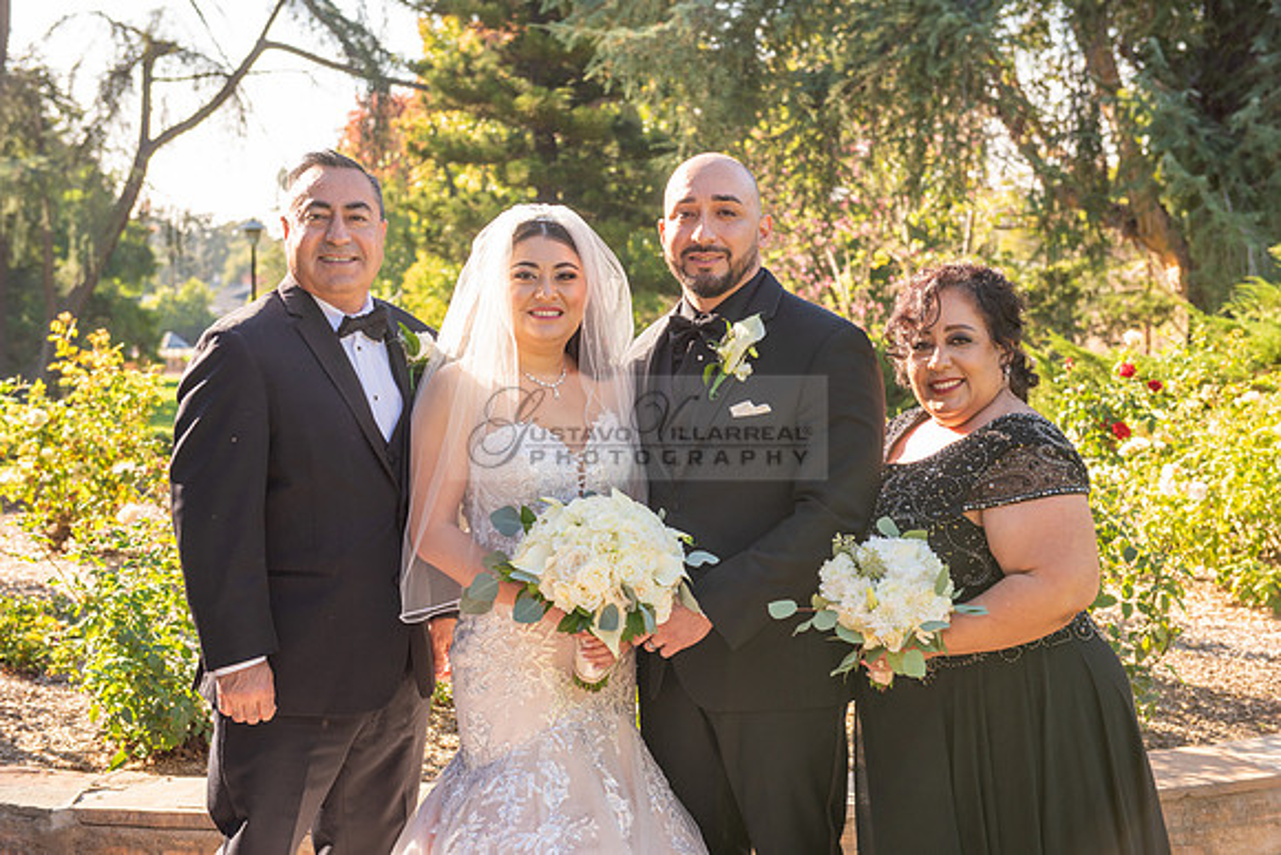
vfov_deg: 24.2
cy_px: 428
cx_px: 640
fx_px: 1993
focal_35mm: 56
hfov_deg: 35.6
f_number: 5.6
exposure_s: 1/250
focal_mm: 56
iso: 200
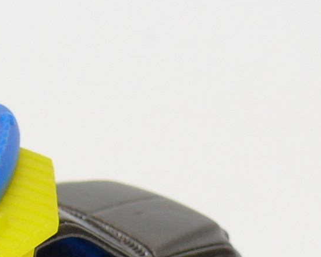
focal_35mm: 289
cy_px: 347
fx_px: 2746
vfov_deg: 5.3
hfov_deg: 6.6
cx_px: -101
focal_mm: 13.3
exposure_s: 1/30
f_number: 4
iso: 100
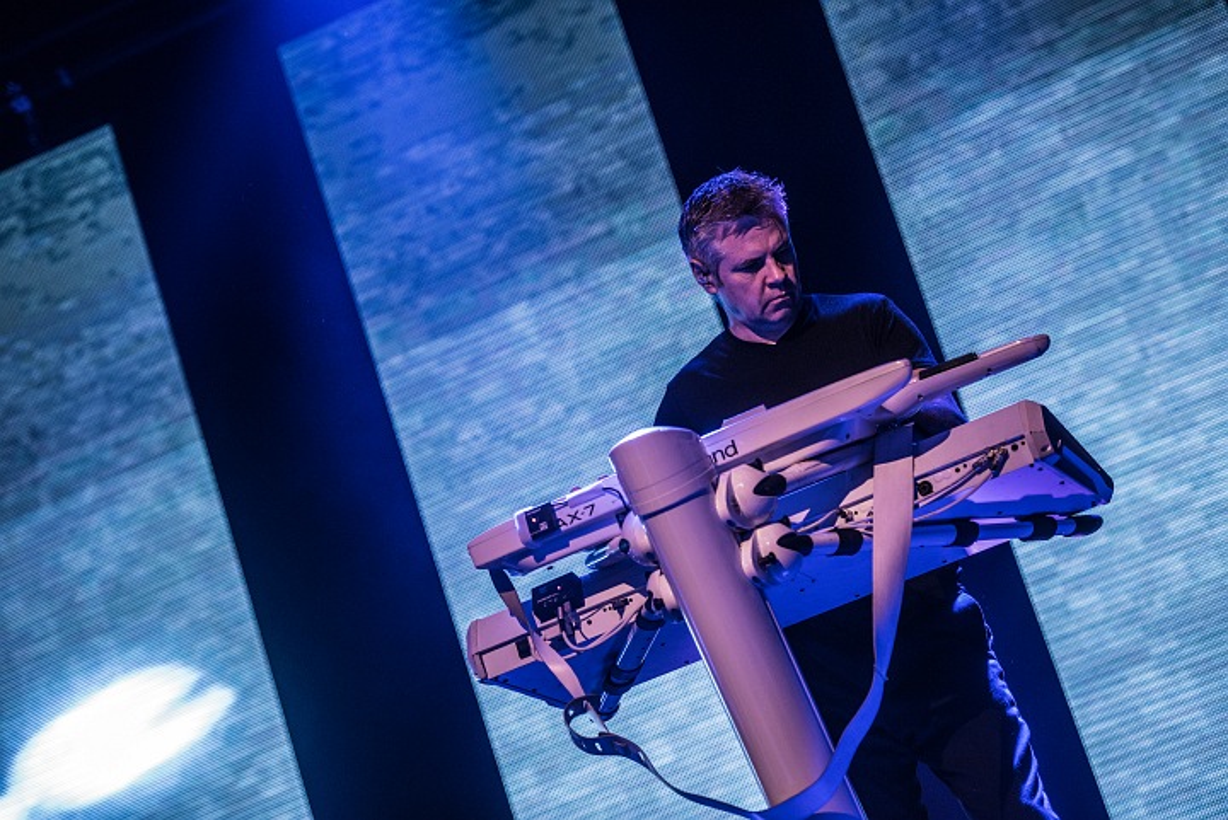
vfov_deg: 12.5
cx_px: 614
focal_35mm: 110
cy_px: 410
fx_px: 3754
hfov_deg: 18.6
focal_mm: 110
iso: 1250
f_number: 2.8
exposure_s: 1/100
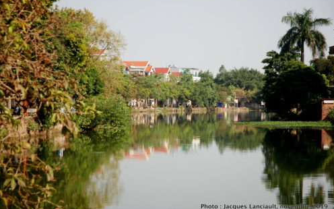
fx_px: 983
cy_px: 103
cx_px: 168
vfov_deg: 12.1
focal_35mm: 108
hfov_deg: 19.3
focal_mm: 70
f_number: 4.5
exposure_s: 1/250
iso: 100
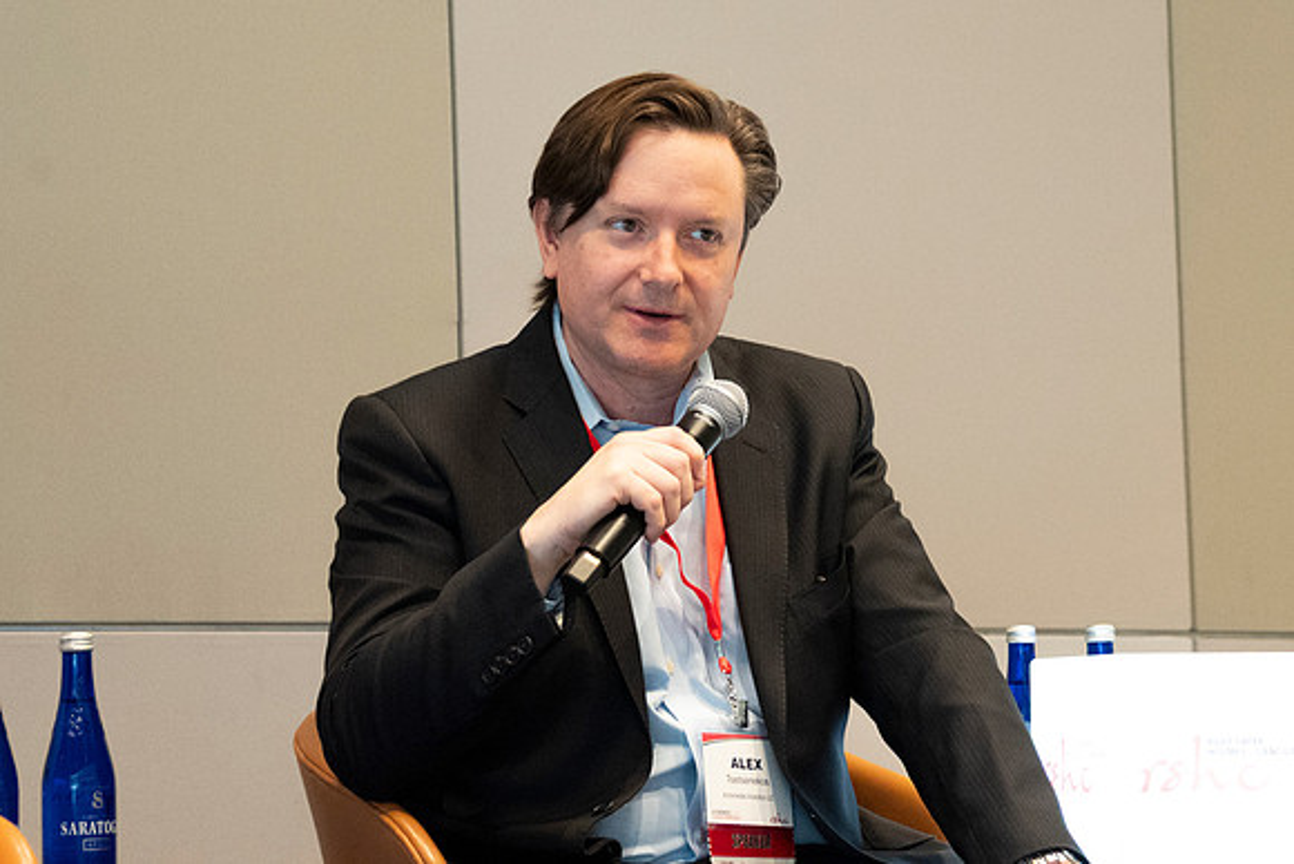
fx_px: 5061
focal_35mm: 141
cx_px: 647
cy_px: 393
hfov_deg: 14.6
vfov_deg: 9.7
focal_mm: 86
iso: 4500
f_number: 5.6
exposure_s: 1/60
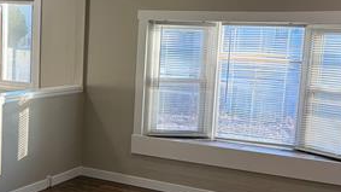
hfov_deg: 31.5
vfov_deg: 18.8
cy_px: 121
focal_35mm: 64
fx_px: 579
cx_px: 45
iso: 80
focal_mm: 5.96
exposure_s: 1/189
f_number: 1.6
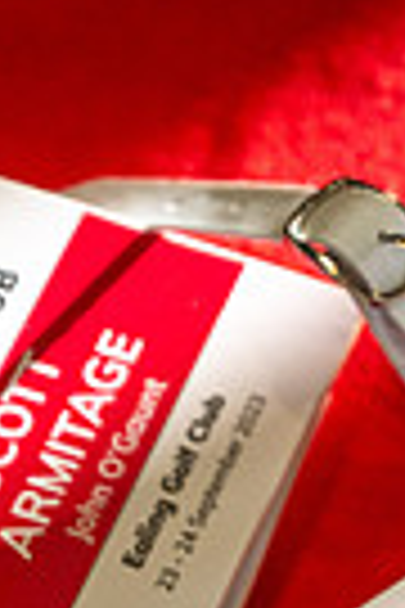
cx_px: 434
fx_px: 3932
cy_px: 986
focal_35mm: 233
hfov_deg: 5.9
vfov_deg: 8.6
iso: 500
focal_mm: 70
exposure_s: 1/320
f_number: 5
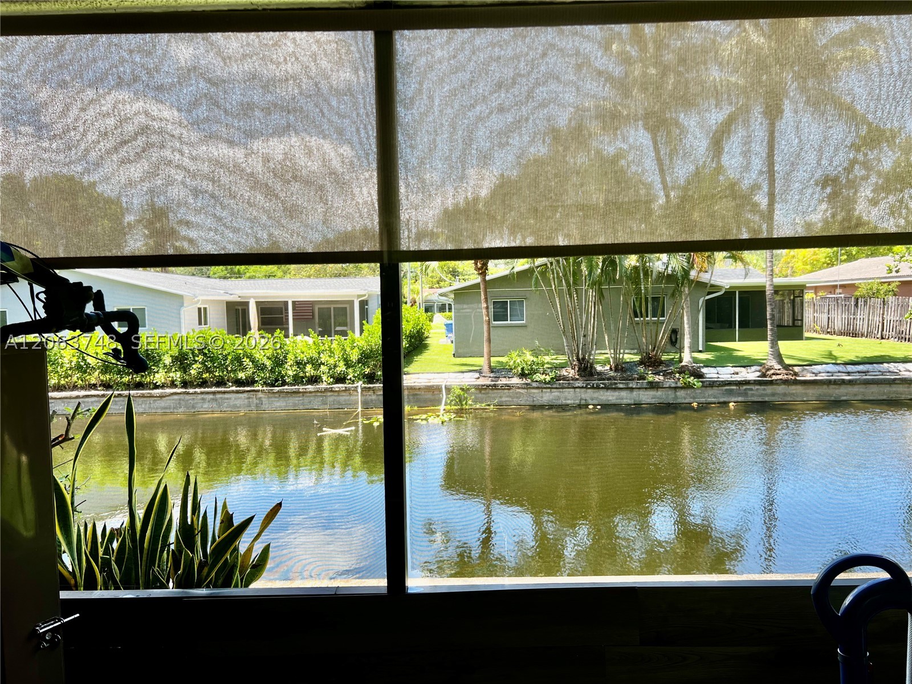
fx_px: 685
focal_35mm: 26
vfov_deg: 53.1
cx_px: 456
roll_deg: +1.8
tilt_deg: -3.0
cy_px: 342
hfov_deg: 67.3
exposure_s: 1/486
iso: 50
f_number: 1.5
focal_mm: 5.7
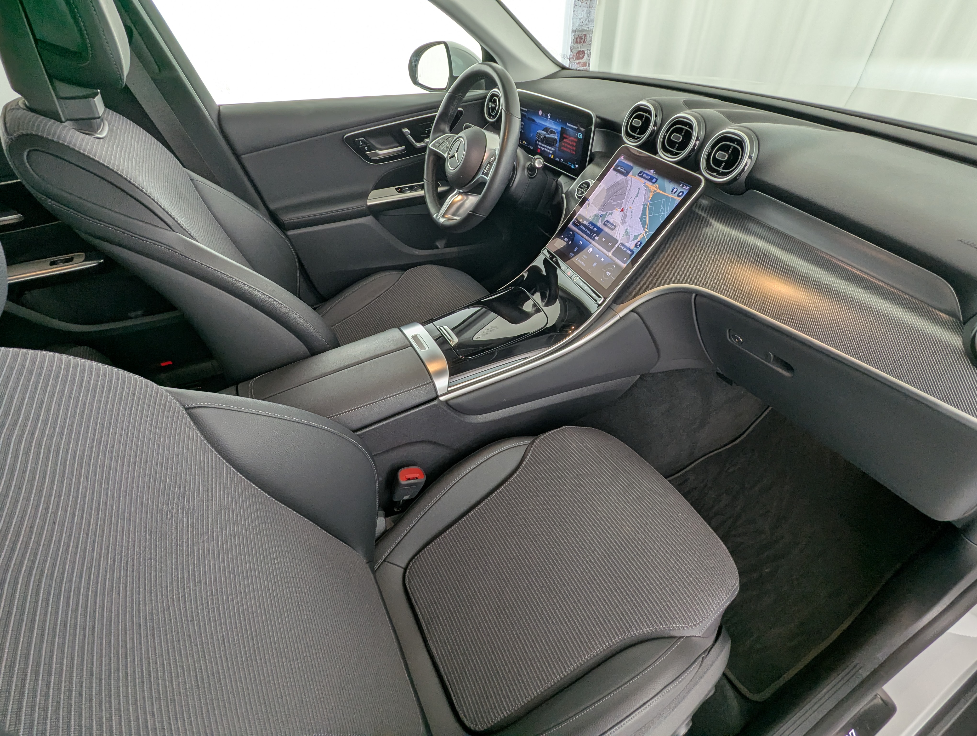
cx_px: 488
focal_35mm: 16
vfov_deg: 78.2
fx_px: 452
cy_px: 368
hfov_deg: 94.4
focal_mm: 2.35
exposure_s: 1/25
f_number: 2.2
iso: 43
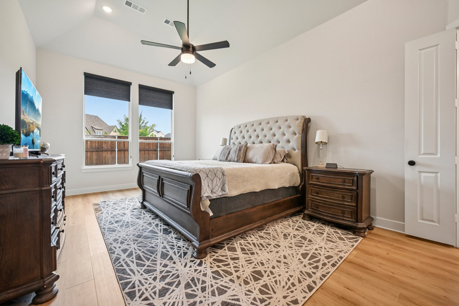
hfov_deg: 104.3
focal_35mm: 14
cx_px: 230
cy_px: 153
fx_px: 178
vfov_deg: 81.2
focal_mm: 14
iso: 250
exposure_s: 1/20
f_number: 9
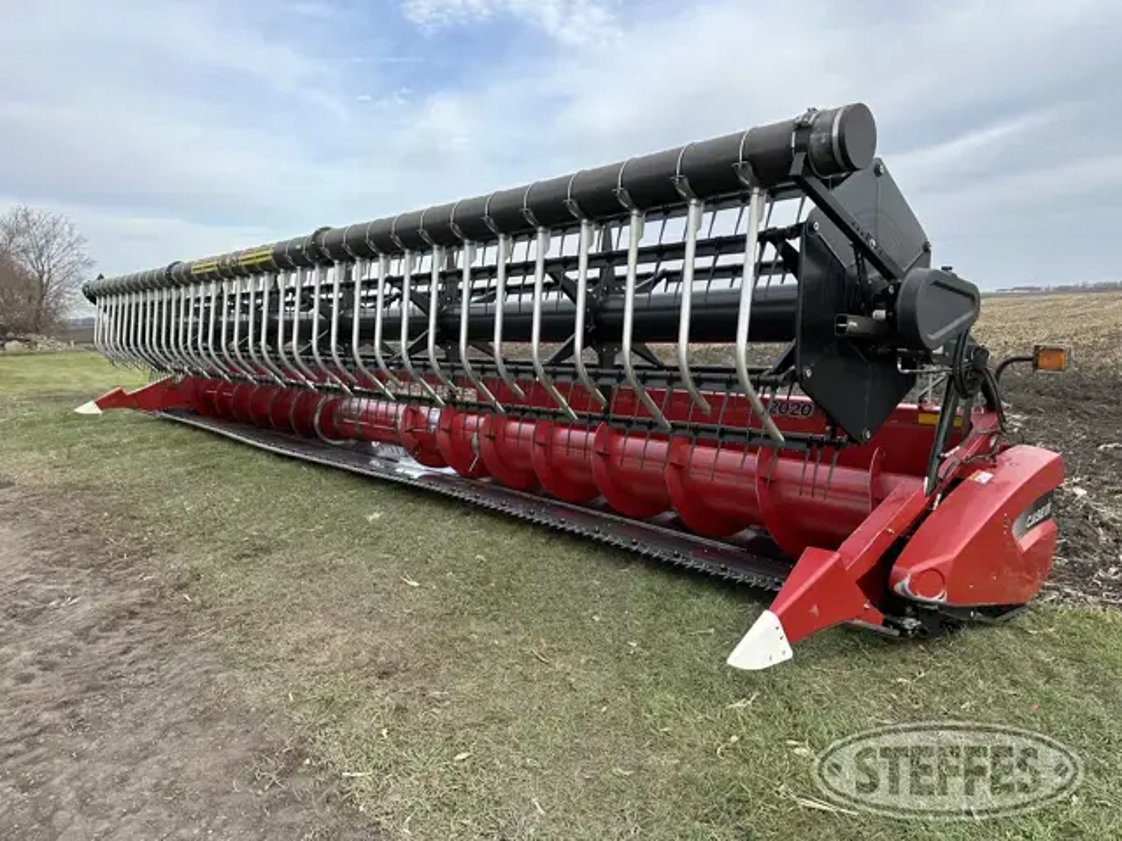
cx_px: 561
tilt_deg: -9.6
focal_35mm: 24
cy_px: 420
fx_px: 778
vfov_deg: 56.8
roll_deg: +2.5
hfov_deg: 71.6
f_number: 1.78
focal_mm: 6.86
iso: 80
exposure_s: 1/1664
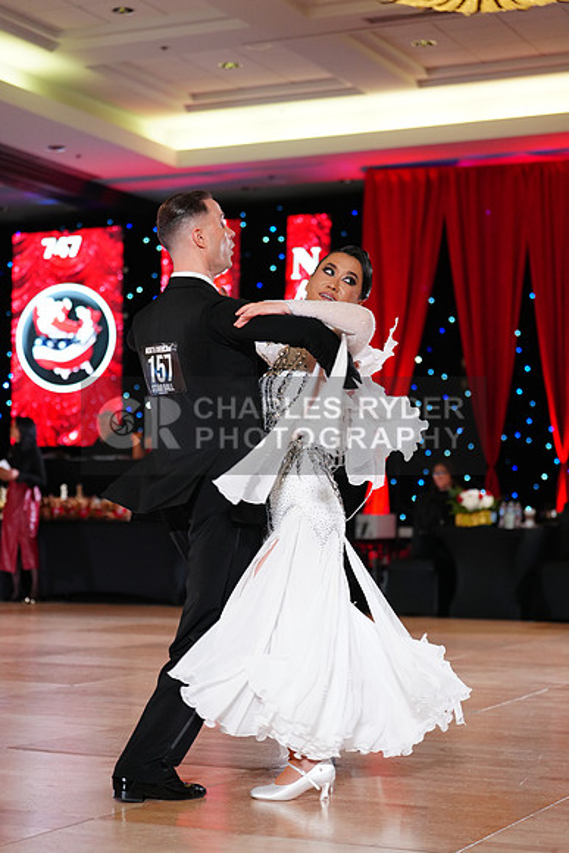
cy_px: 426
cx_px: 284
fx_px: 1658
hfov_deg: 19.5
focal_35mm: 70
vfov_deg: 28.8
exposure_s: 1/400
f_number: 2.8
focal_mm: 70
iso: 2500
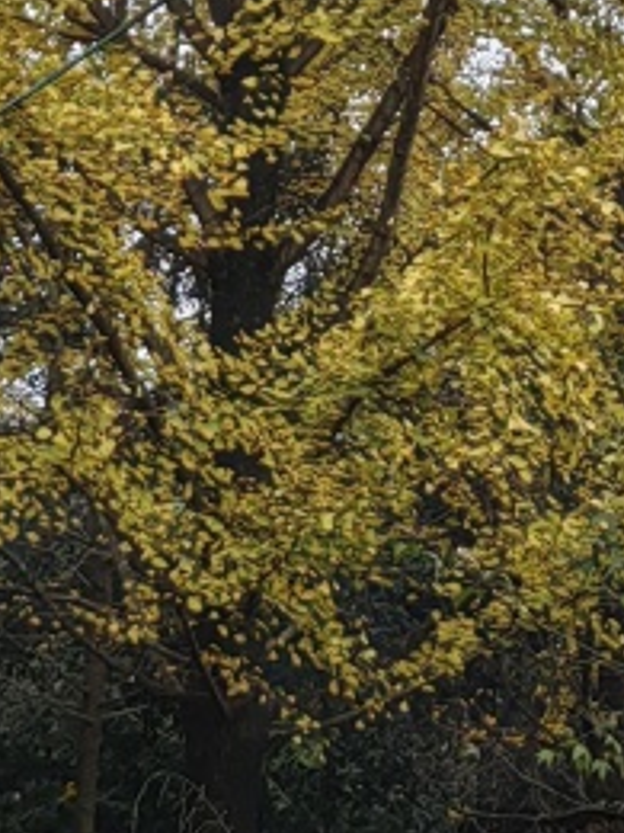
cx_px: 496
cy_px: -123
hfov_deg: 8.8
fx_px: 4038
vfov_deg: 11.6
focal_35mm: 168
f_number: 1.9
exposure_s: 1/860
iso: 50
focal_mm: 5.52
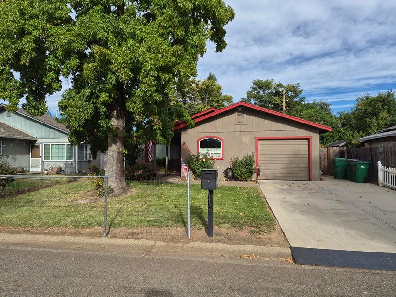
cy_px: 148
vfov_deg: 58.9
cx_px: 198
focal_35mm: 23
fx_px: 263
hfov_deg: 73.9
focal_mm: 5.4
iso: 80
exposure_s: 1/4336
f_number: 1.8
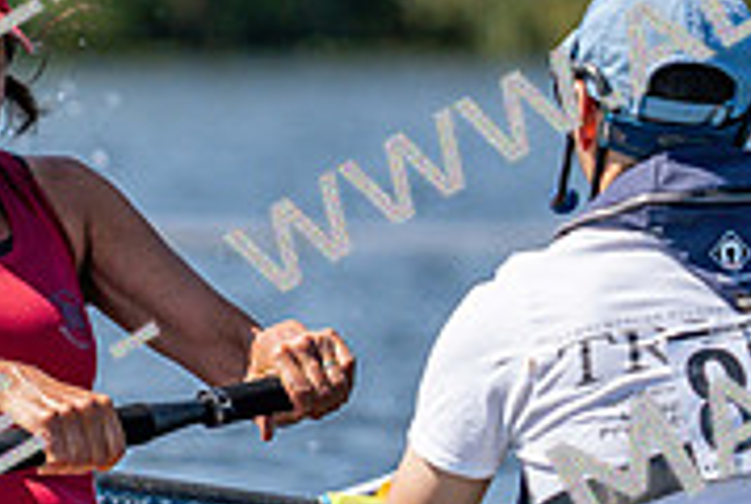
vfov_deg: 1.2
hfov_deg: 1.9
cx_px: -80
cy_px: 363
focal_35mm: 1112
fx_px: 23236
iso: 320
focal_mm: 344
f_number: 6.3
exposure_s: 1/2000
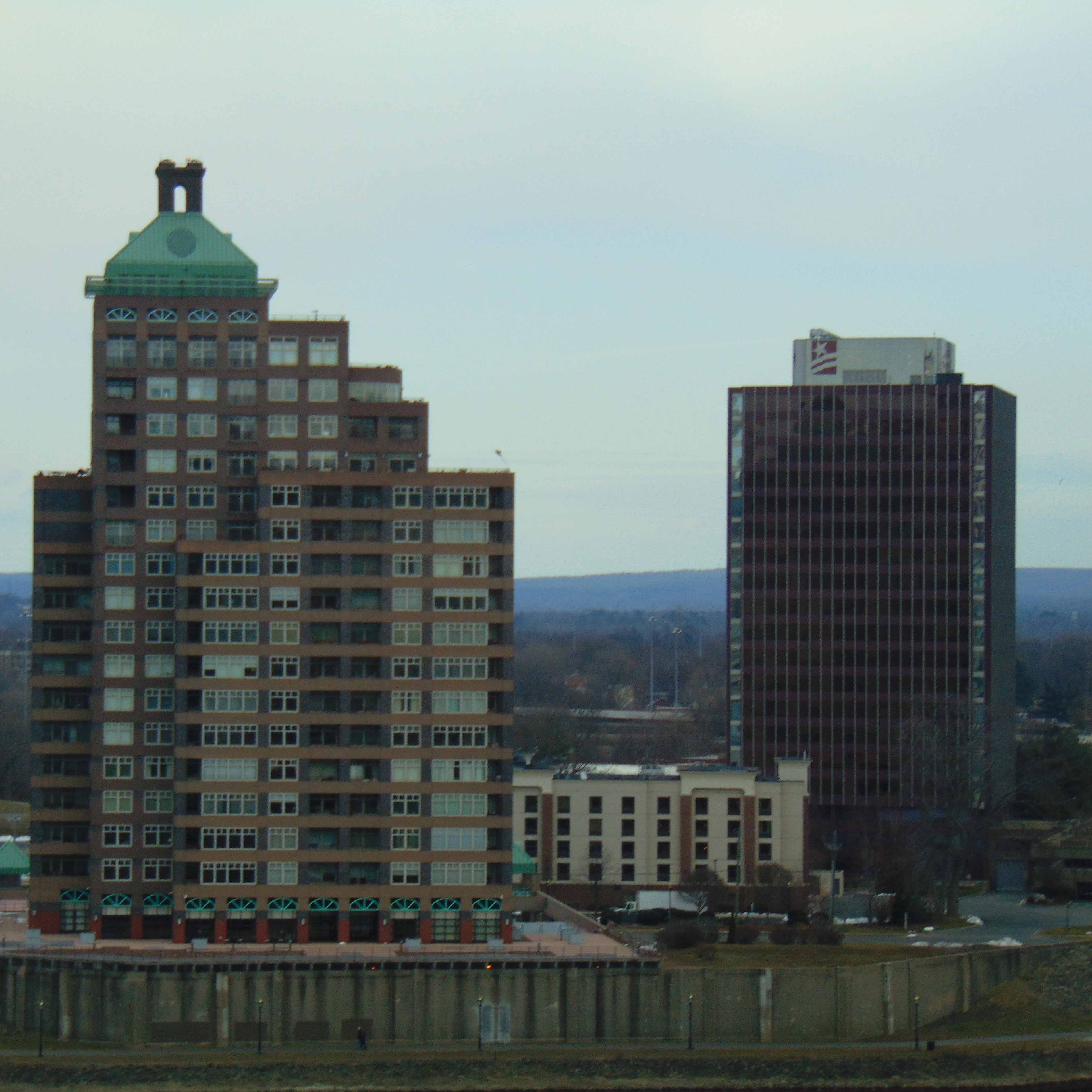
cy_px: 547
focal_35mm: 128
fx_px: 4568
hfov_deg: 13.6
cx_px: 368
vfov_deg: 13.6
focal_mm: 19.4
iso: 80
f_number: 3.9
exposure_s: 1/320
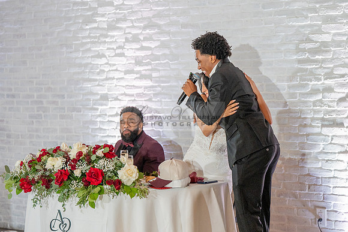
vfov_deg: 15.3
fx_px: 864
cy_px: 112
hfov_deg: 22.8
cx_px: 196
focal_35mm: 89
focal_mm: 79
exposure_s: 1/320
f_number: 2.8
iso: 1600
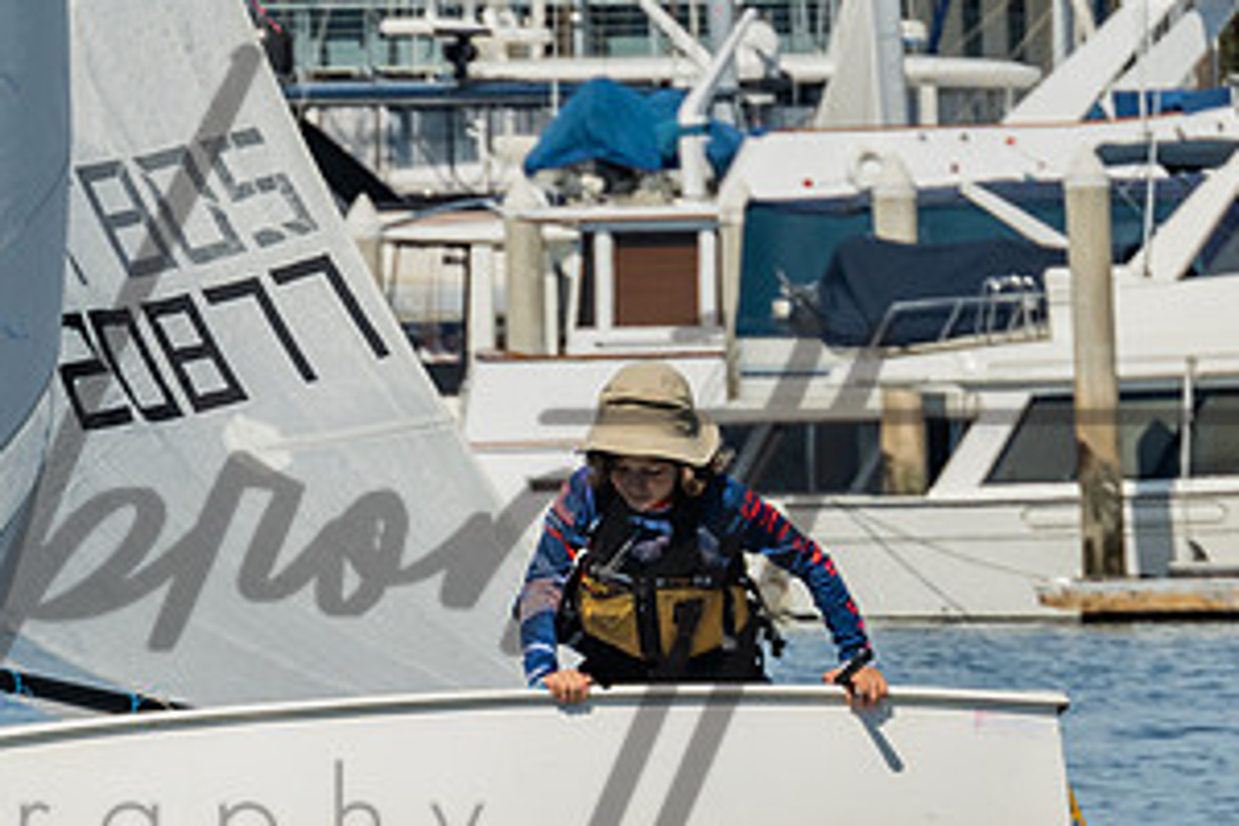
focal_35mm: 751
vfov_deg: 1.8
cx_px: 445
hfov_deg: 2.7
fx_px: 25845
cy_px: 233
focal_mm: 200
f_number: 10
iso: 250
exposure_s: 1/400
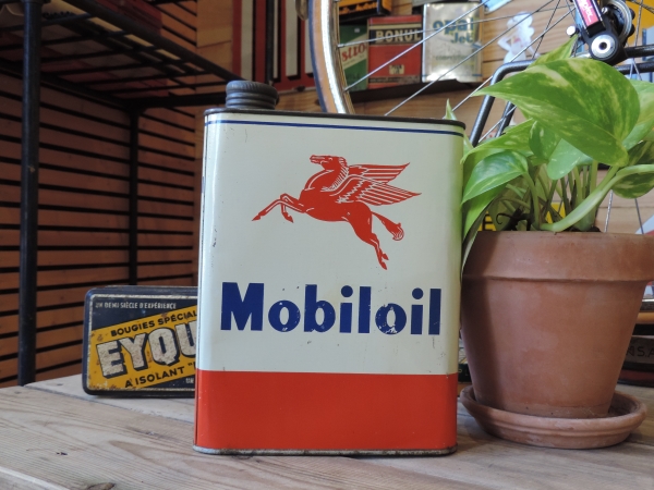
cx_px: 327
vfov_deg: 40.7
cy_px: 245
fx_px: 661
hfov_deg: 52.6
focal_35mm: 35
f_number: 3.3
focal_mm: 6.2
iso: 320
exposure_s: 1/50
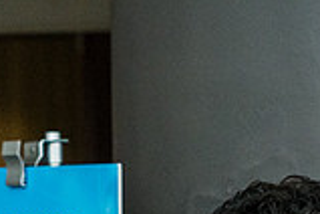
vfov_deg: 3.5
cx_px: -8
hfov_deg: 5.3
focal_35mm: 387
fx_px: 3440
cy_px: 389
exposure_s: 1/250
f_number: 3.5
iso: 3200
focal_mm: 71
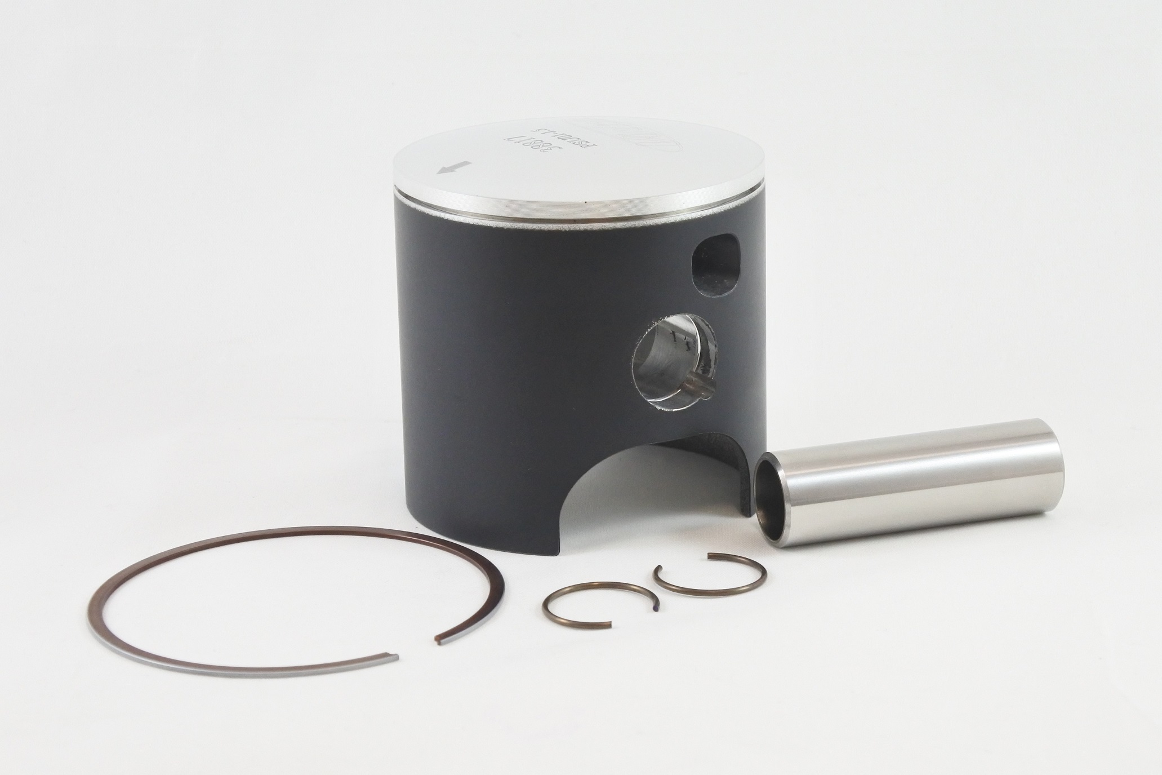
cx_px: 581
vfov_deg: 21.2
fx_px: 2065
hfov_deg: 31.4
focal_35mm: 64
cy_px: 388
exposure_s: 1/125
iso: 720
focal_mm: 24
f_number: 5
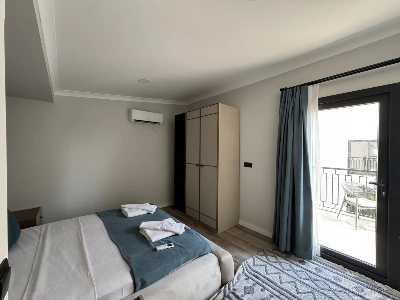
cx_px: 200
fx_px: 162
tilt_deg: -0.2
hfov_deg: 102.1
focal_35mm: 14
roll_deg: +0.1
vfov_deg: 85.7
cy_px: 150
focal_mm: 2.22
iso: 200
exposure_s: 1/99
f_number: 2.2
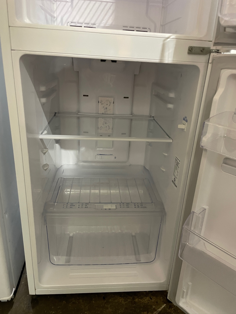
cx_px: 118
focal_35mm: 26
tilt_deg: -21.9
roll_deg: -3.0
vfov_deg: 67.3
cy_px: 157
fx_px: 236
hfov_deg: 53.1
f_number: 1.6
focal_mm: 4.2
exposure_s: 1/50
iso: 320
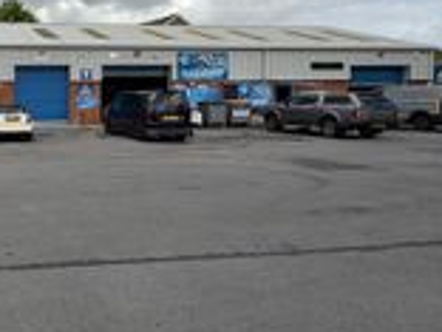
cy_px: 91
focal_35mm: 36
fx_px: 460
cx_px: -3
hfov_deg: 43.7
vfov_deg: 38.8
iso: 50
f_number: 2.2
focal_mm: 2.22
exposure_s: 1/2841
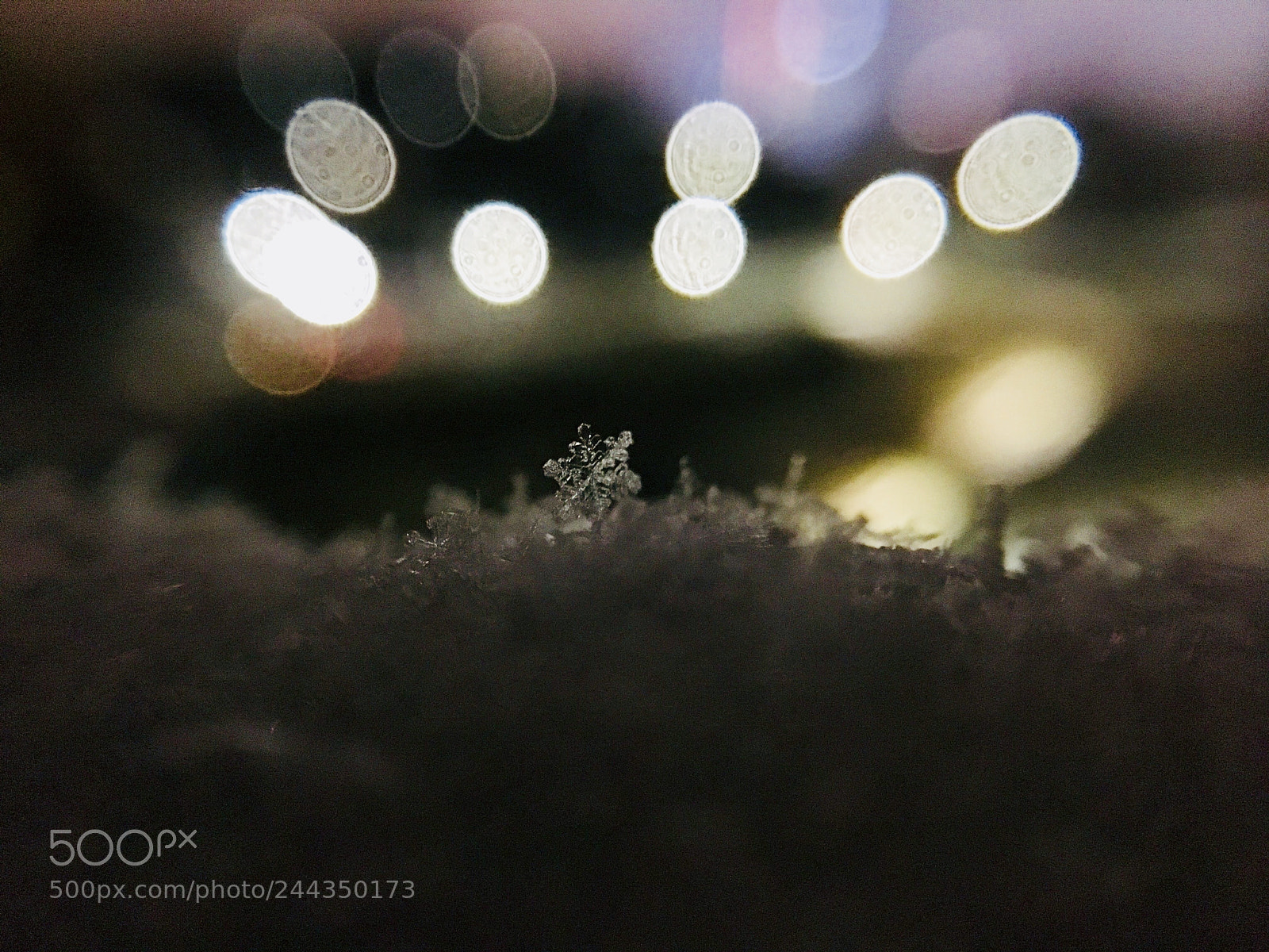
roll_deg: +1.0
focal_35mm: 29
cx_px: 634
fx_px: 1063
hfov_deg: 61.7
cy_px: 476
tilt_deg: -14.2
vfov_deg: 48.2
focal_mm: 4.15
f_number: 2.2
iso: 320
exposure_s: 1/15
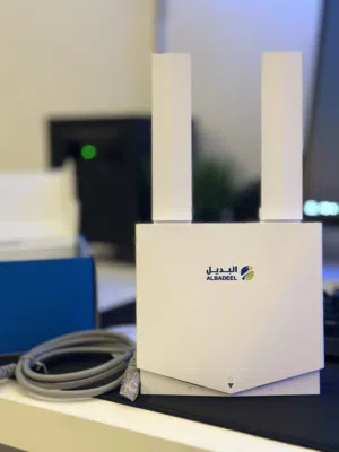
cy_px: 226
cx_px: 170
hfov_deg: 30.3
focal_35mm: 48
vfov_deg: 39.7
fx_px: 627
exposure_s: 1/33
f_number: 1.78
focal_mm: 6.86
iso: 500
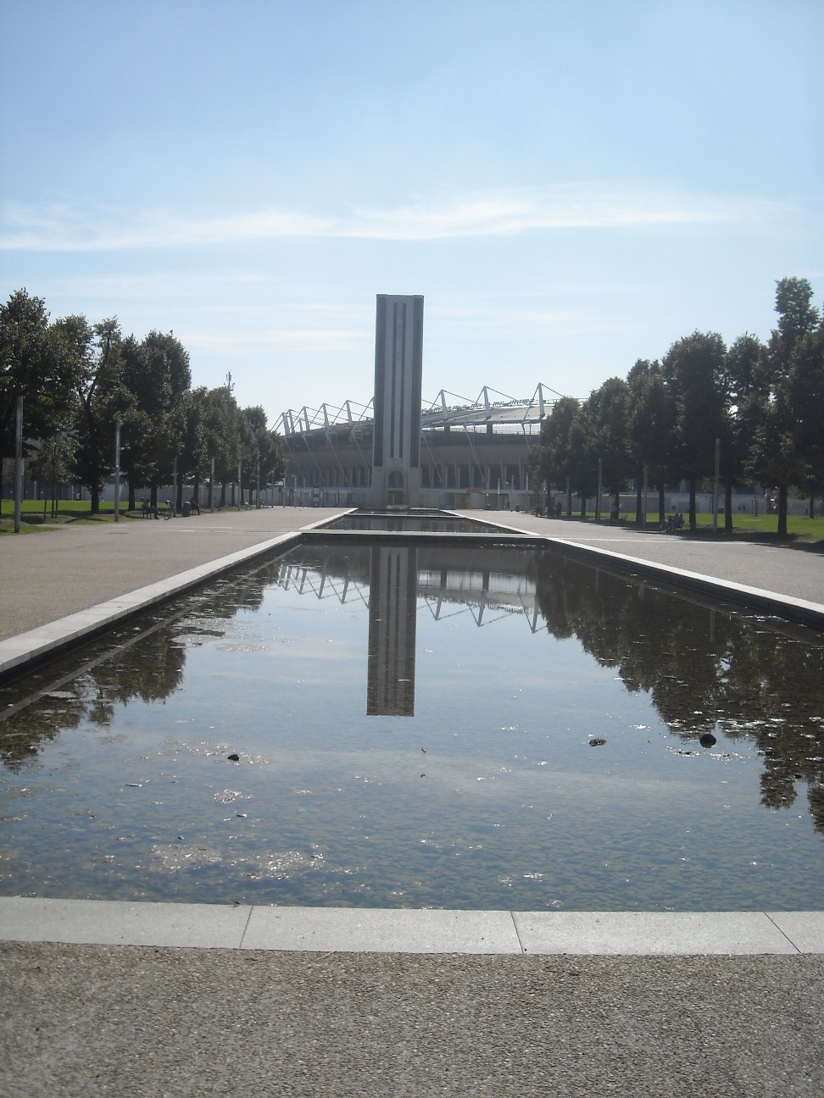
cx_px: 412
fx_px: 1397
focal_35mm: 44
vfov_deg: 42.9
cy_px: 549
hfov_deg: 32.9
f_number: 6.1
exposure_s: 1/478
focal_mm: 7.1
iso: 64
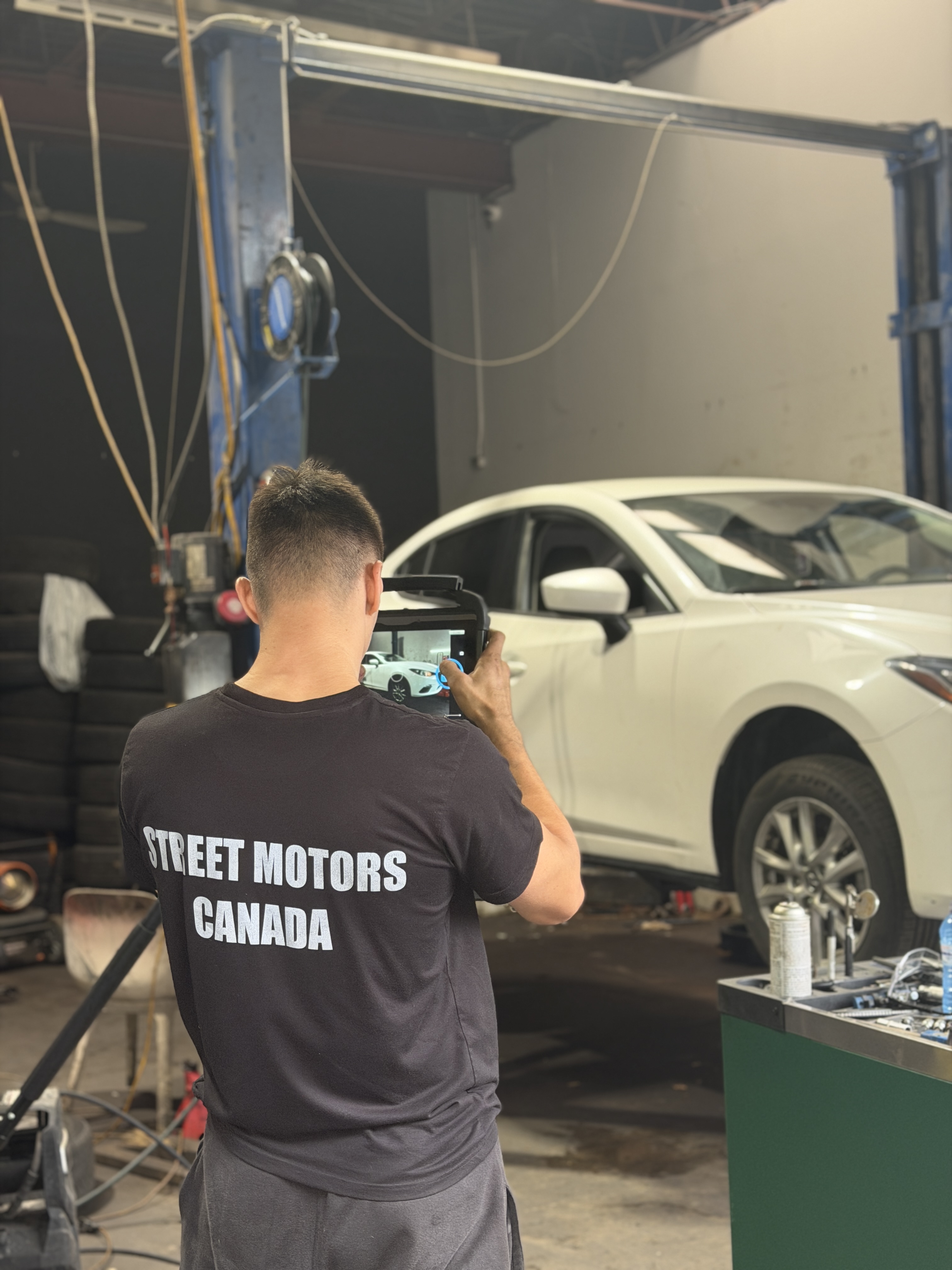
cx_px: 476
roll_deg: +1.3
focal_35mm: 48
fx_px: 1760
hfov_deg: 30.3
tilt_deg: +0.1
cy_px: 635
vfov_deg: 39.7
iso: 100
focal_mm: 6.76
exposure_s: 1/92
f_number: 1.78
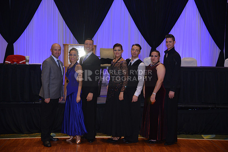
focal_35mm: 62
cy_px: 76
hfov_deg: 32.4
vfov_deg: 21.9
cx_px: 114
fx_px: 393
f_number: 4
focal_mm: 62
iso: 1000
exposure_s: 1/250
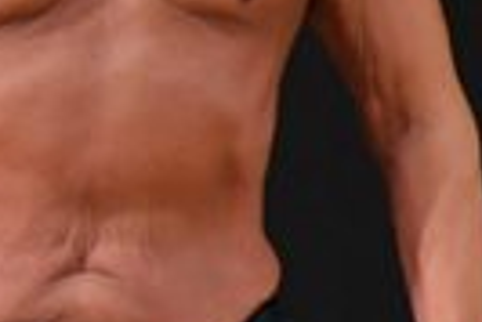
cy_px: 148
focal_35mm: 2615
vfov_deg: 0.5
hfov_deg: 0.8
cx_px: -709
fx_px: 35050
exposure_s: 1/400
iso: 3200
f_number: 5.6
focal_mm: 300
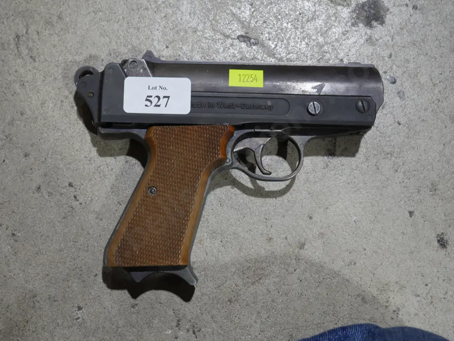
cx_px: 227
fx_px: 656
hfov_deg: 38.2
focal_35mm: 50
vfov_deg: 29.1
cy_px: 170
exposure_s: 1/60
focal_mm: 25
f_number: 5.3
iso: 400
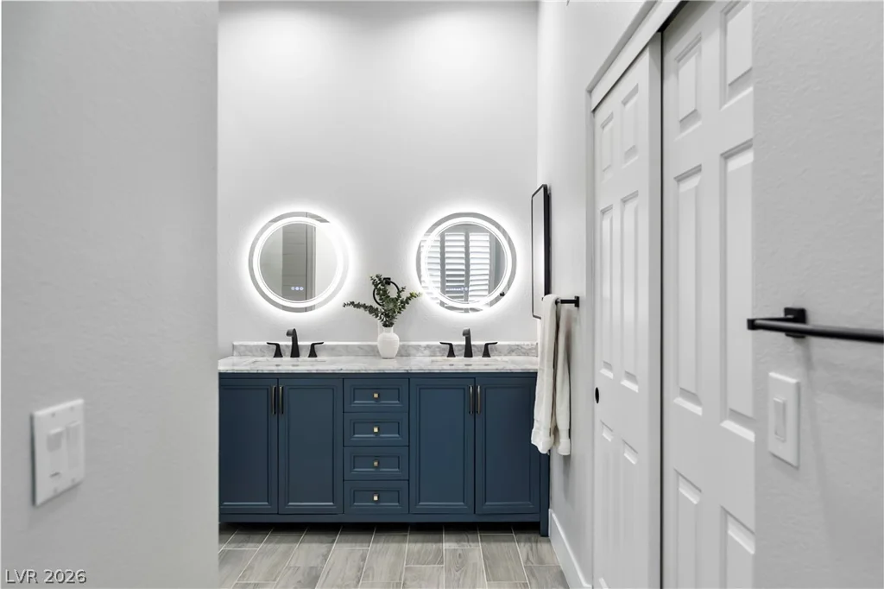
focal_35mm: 28
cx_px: 442
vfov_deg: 46.4
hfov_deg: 65.5
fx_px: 687
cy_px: 294
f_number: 3.5
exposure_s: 1/800
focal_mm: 19
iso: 500
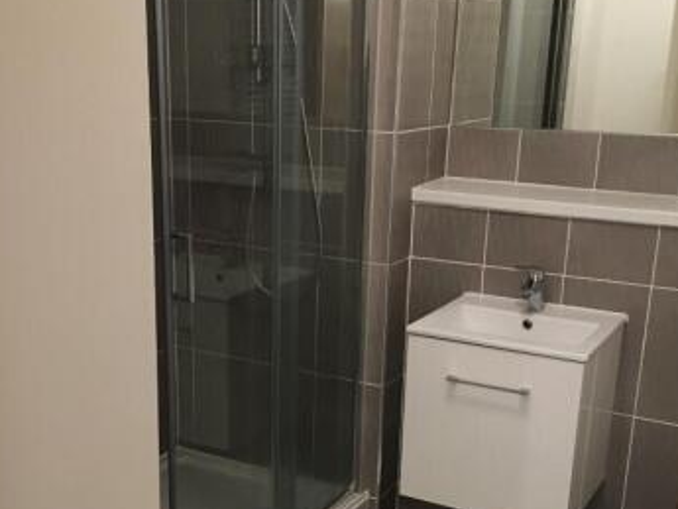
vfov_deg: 29.3
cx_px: 306
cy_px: 370
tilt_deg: -17.9
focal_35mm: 49
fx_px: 960
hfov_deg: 38.9
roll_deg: -0.4
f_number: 2.2
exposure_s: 1/25
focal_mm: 4.15
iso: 200
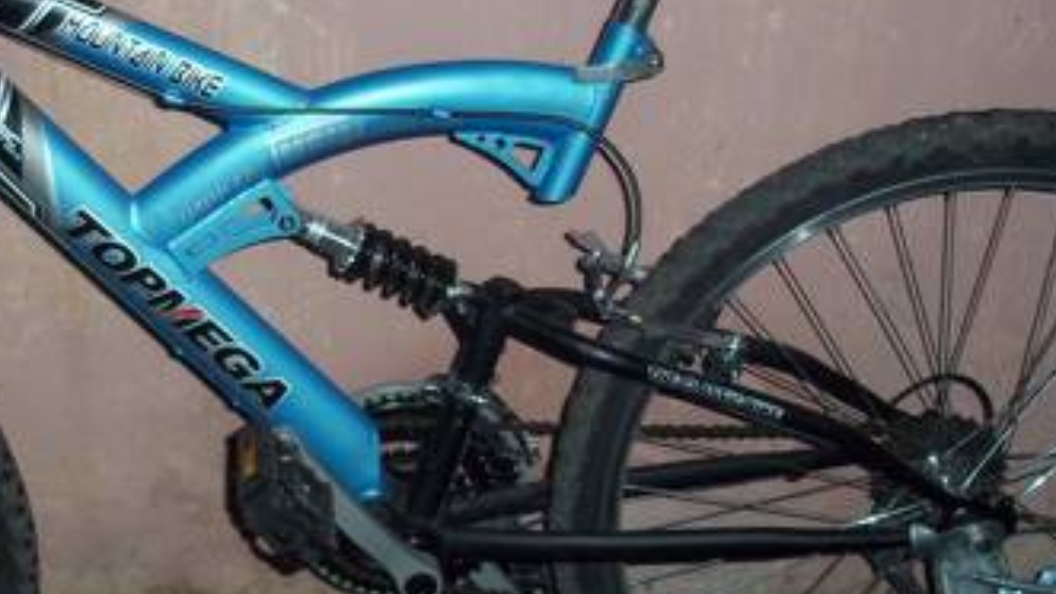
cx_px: 309
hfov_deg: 27.6
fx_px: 2128
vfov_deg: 15.9
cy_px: 331
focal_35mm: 76
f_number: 3.1
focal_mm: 6.5
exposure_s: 1/30
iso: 160
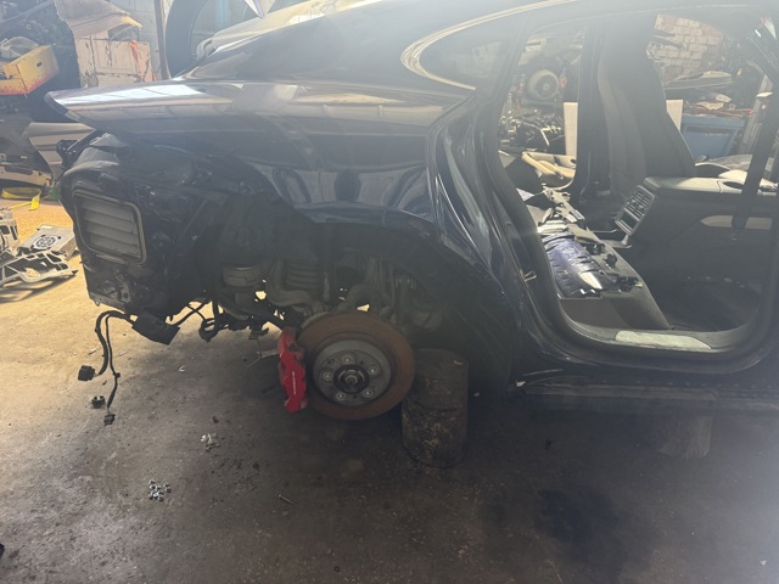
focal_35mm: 24
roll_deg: -4.2
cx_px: 390
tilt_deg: -23.5
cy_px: 292
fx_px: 540
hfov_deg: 71.6
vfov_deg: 56.8
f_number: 1.78
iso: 200
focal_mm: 6.76
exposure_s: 1/70
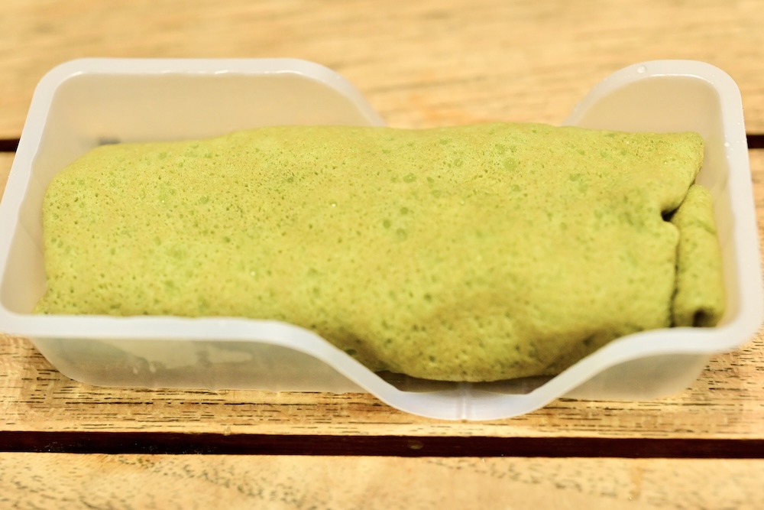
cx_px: 382
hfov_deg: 33.4
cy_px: 255
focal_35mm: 60
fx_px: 1273
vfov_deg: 22.6
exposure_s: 1/500
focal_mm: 60
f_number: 5.6
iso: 6400
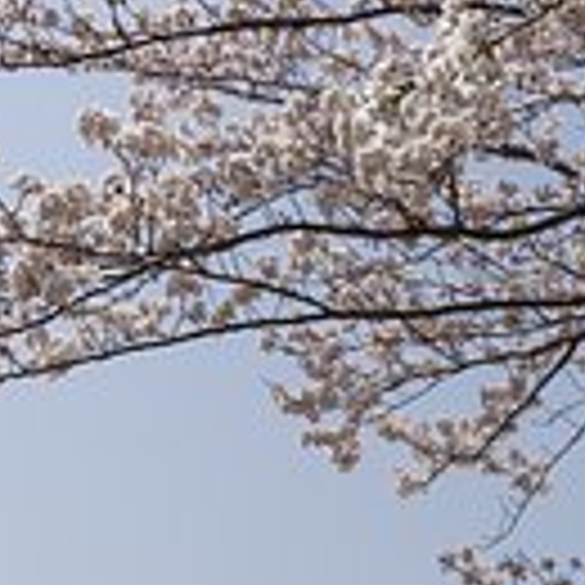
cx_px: 648
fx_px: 1912
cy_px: 734
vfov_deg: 16.5
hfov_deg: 16.8
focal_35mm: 100
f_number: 10
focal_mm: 20
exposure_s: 1/320
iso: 100
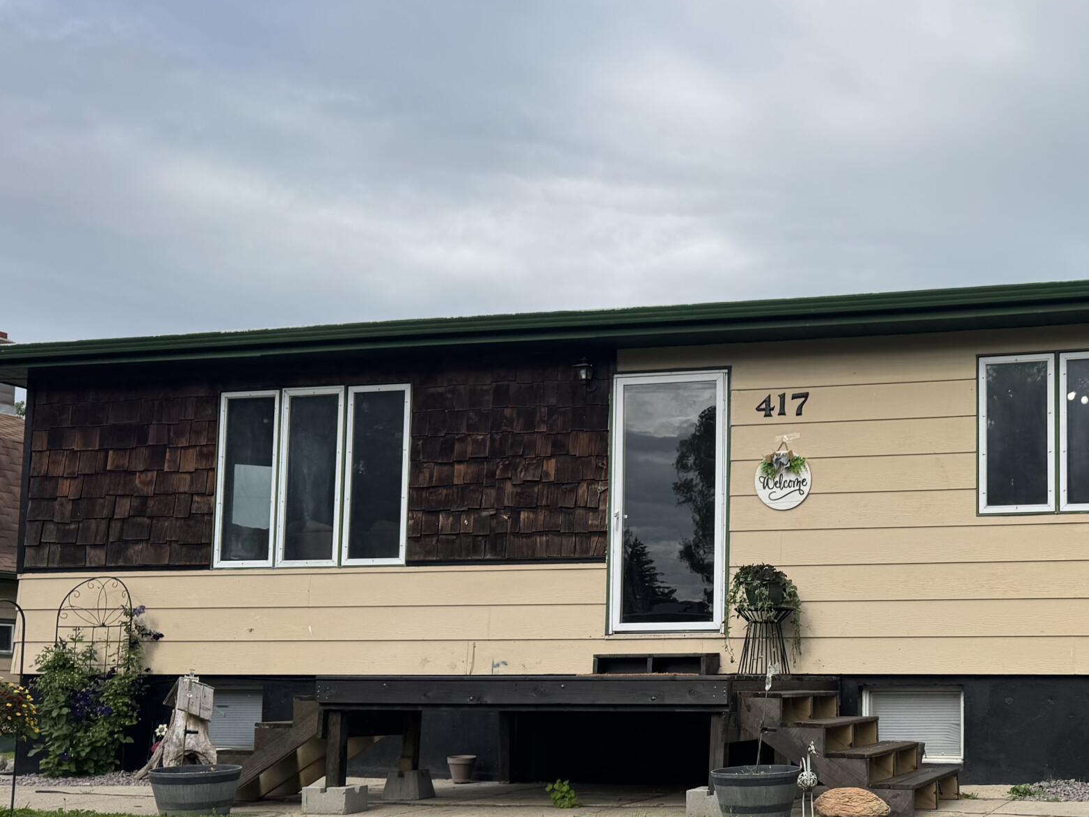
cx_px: 933
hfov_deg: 39.0
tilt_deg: +4.2
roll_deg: -0.4
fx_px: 1447
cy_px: 553
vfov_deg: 31.2
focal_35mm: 46
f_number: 1.78
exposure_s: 1/5814
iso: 80
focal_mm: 6.76
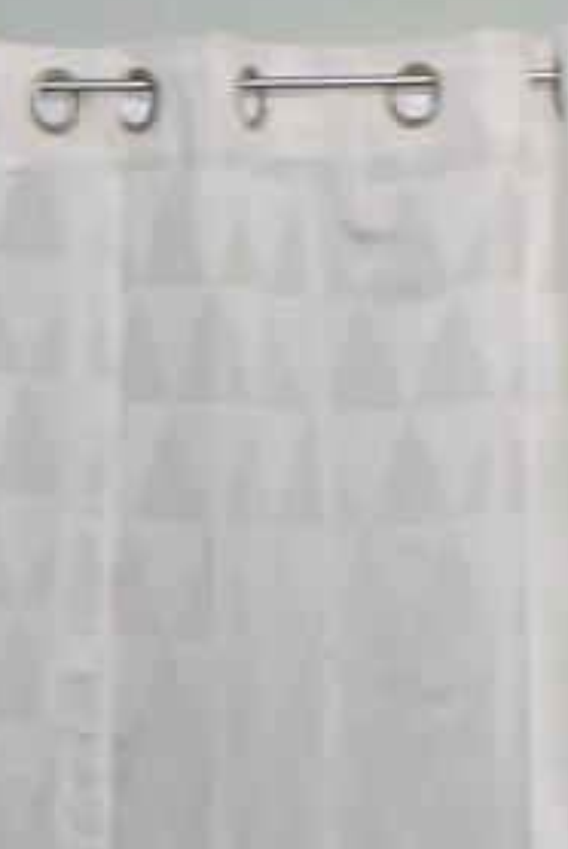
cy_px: 782
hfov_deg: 9.1
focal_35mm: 149
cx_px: 739
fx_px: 3517
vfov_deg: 13.6
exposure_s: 1/80
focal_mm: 18
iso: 800
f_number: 4.5
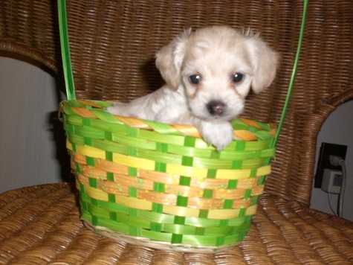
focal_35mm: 38
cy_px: 132
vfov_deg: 37.7
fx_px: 387
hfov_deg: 49.0
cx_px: 176
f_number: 3.1
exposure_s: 1/60
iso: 200
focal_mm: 6.3
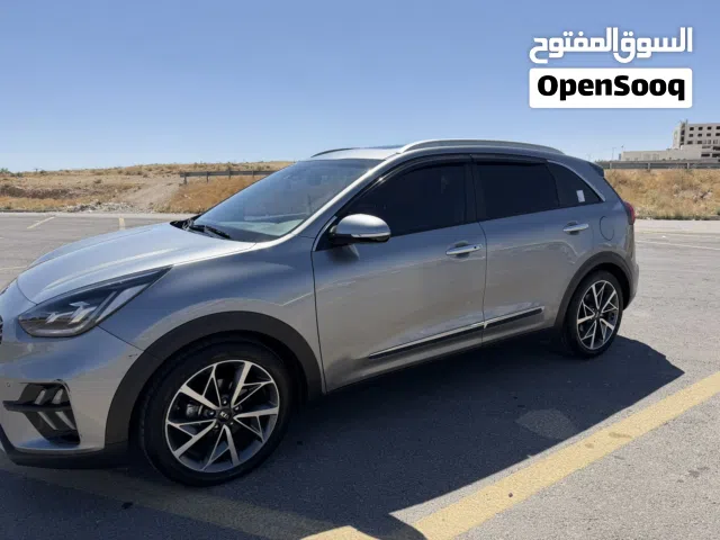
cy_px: 270
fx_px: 499
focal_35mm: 24
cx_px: 360
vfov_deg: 56.8
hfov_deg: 71.6
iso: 80
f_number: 1.78
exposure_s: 1/5319
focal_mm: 6.76
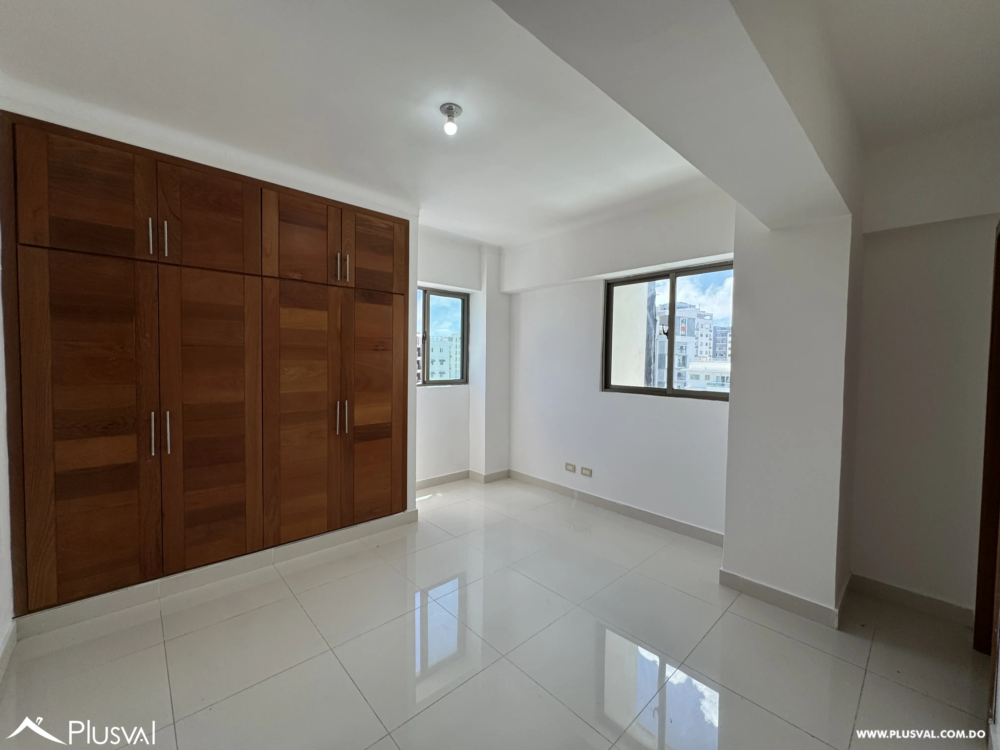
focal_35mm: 14
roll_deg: -0.8
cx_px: 500
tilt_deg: -3.0
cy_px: 375
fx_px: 404
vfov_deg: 85.7
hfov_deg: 102.1
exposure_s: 1/352
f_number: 2.2
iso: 40
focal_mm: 2.22
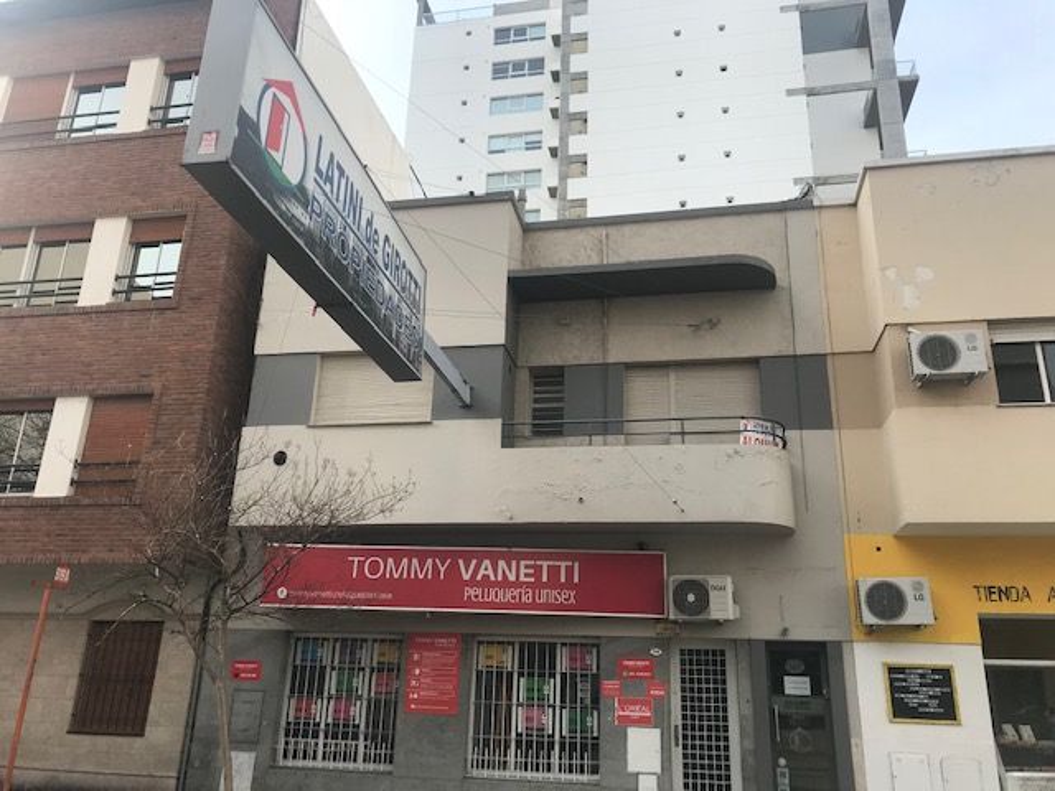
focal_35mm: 28
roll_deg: -1.9
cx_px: 528
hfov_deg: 63.4
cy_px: 396
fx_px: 853
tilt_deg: +20.4
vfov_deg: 49.7
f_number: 1.8
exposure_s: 1/1312
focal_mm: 3.99
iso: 20
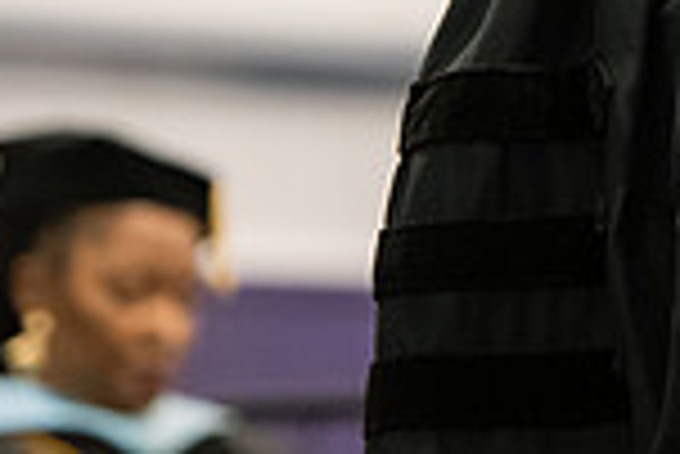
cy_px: -272
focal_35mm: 558
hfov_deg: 3.7
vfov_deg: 2.5
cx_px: 1058
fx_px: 10550
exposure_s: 1/200
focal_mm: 145
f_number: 3.5
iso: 3200
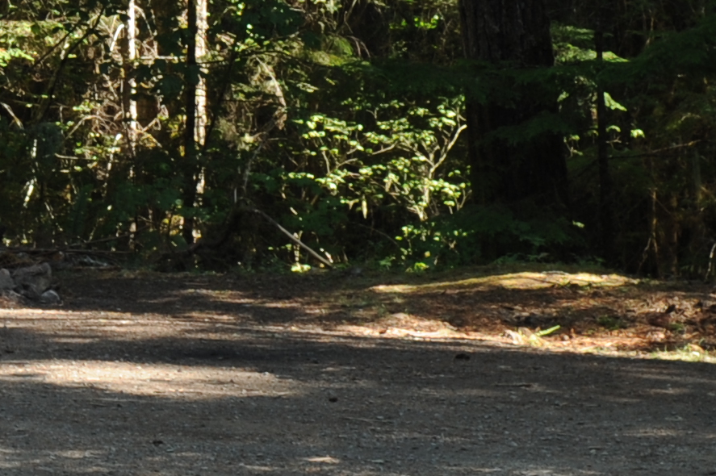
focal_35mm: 168
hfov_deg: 12.1
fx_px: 3339
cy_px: -405
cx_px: 50
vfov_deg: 7.9
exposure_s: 1/50
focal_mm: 35
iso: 250
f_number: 10
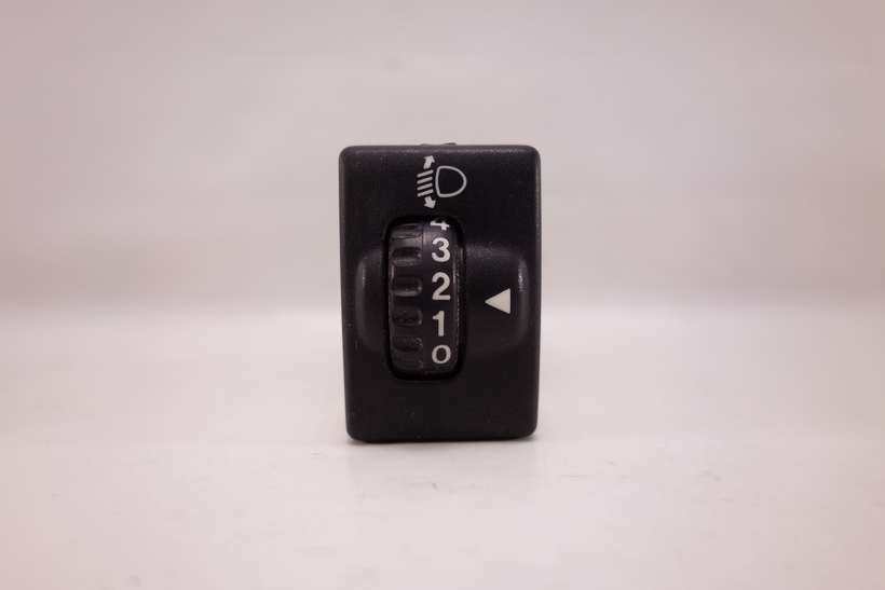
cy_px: 295
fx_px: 688
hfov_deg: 65.5
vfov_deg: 46.4
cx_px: 442
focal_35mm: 28
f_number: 2.5
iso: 125
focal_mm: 10.4
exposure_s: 1/100
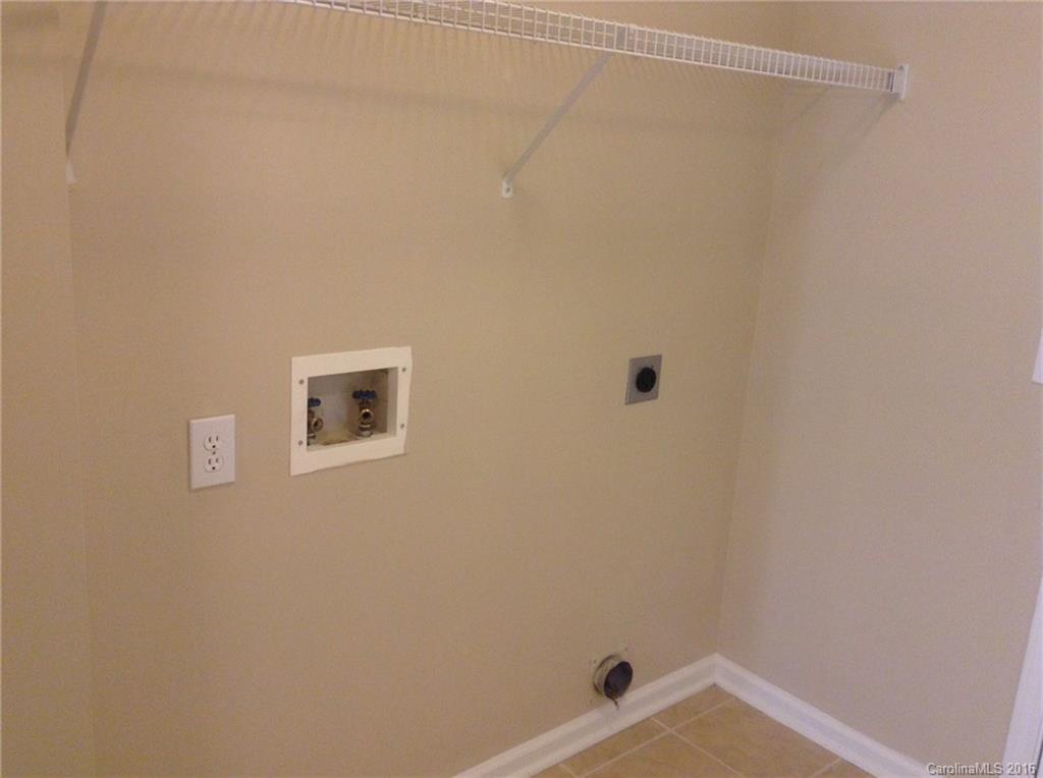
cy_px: 389
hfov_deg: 55.4
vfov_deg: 42.8
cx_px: 522
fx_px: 992
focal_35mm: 33
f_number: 2.4
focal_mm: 3.3
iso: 100
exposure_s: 1/25
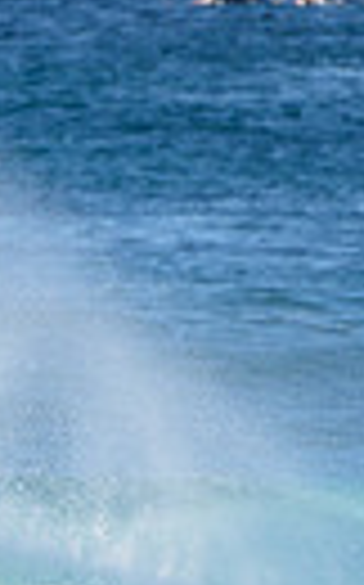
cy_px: 638
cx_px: -402
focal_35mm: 2785
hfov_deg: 0.5
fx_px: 44302
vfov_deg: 0.8
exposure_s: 1/2000
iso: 360
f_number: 5.6
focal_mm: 500
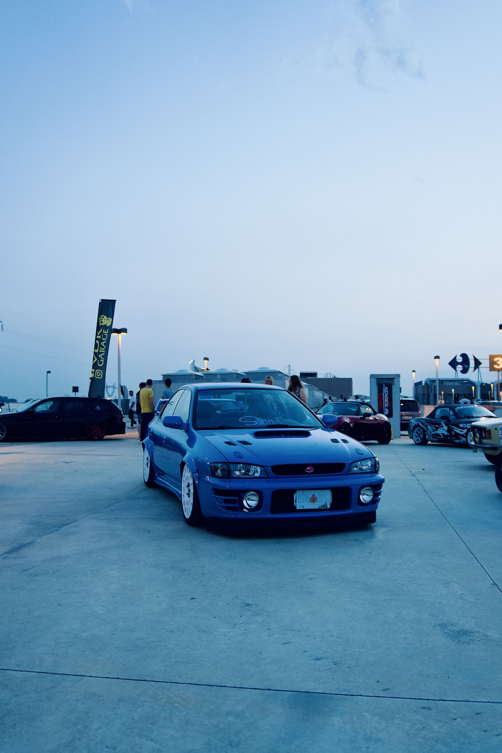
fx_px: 596
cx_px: 251
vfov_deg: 64.6
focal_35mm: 28
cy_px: 376
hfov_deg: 45.7
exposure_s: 1/160
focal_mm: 19
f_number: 4
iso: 1000
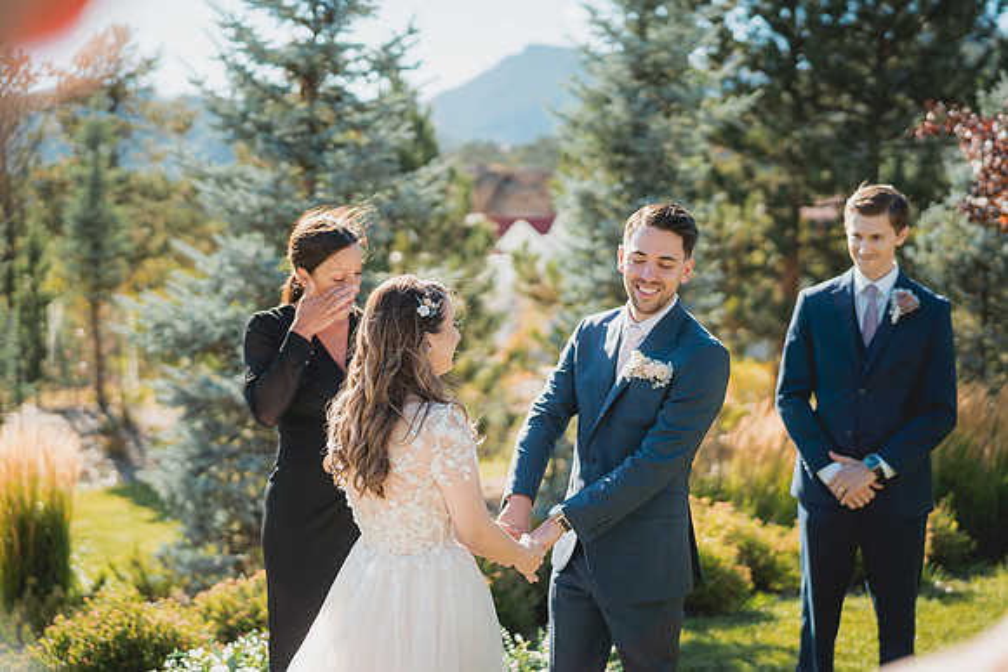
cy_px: 336
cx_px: 504
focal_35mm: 51
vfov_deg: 26.6
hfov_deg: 39.1
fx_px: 1420
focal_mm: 50
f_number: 1.8
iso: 200
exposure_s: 1/4000
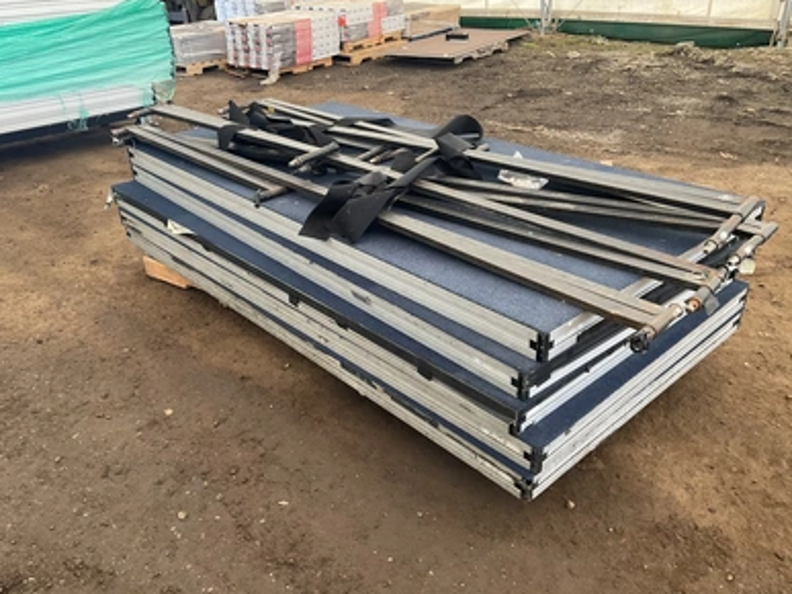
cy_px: 297
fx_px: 686
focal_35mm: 30
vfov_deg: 46.8
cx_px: 405
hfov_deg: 60.0
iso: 64
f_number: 1.8
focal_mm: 3
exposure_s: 1/110
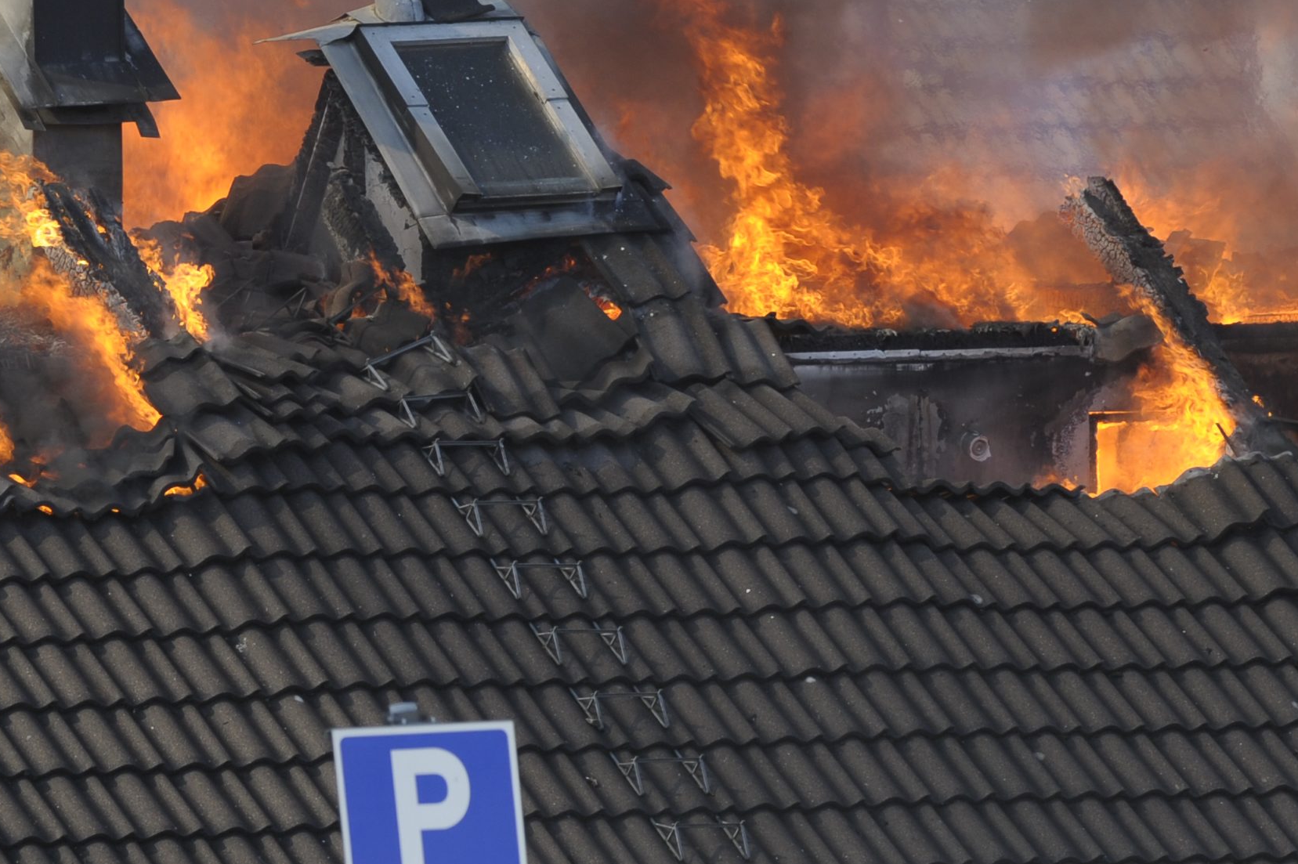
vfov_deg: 2.8
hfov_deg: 4.2
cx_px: 190
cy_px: 193
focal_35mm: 488
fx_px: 17586
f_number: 5
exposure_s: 1/320
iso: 400
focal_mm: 190
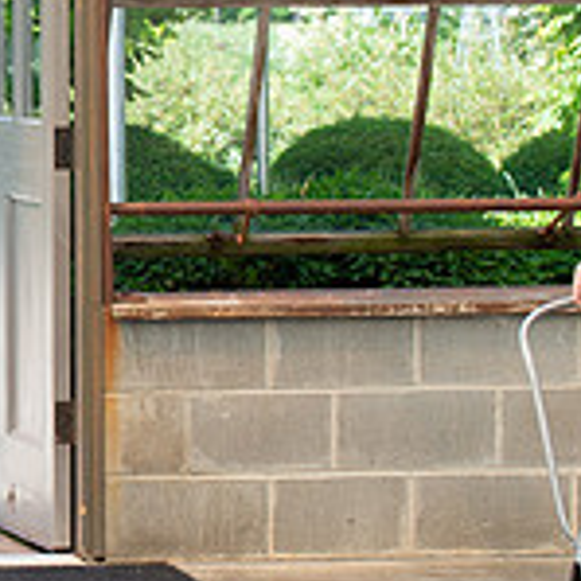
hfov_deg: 6.3
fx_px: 5222
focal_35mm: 275
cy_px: 252
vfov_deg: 6.4
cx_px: -304
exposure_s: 1/250
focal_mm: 70
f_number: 5
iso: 160
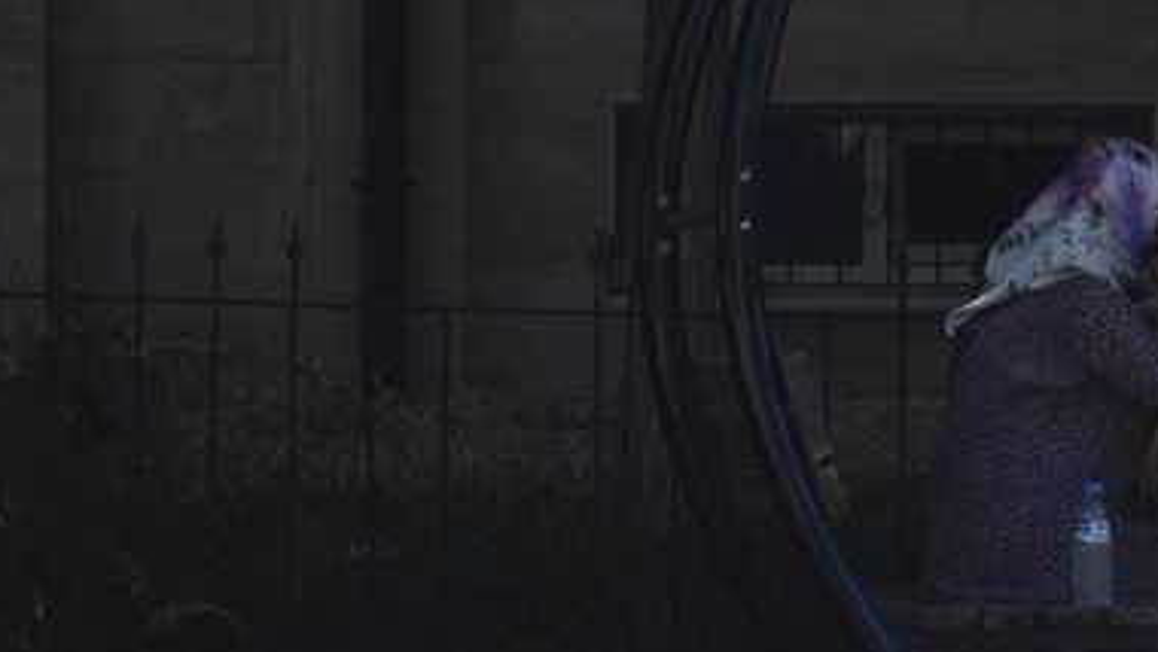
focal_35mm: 311
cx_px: 1115
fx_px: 9549
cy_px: 305
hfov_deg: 6.9
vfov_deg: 3.9
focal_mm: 55
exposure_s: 1/200
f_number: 7.1
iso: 100
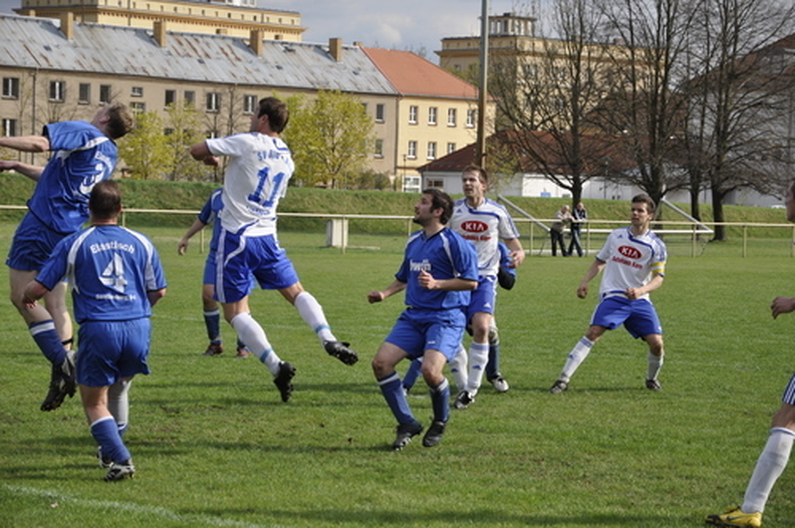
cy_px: 264
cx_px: 398
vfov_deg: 12.6
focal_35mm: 108
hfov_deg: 18.9
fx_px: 2382
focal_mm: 72
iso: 400
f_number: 6.3
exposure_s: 1/1600
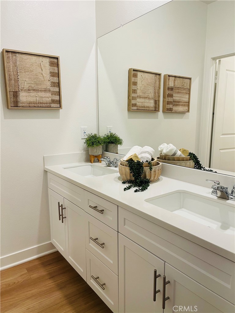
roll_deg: -0.4
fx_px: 226
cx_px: 118
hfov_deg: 54.9
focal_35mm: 25
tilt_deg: -7.6
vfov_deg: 69.4
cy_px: 156
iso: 80
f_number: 1.6
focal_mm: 5.1
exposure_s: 1/60
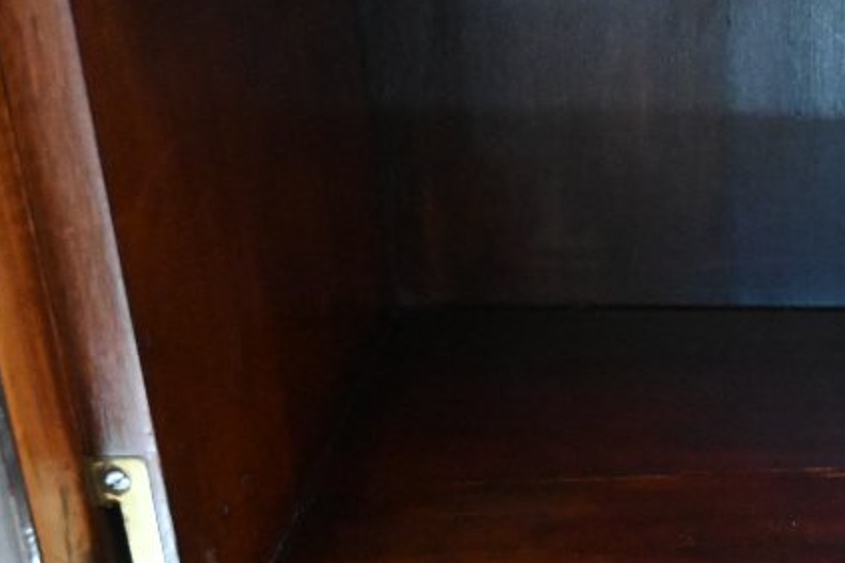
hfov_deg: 20.7
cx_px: 1107
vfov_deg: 14.9
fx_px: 2099
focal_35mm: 89
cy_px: 611
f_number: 4
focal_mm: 21
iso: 5600
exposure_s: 1/125
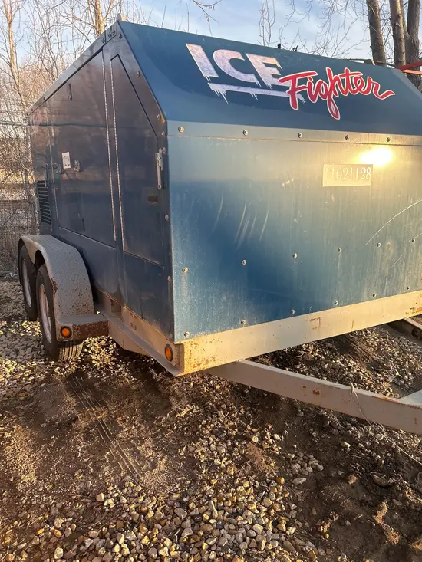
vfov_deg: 67.3
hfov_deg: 53.1
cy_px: 281
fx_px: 422
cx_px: 211
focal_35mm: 26
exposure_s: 1/632
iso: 50
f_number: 1.5
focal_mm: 5.7
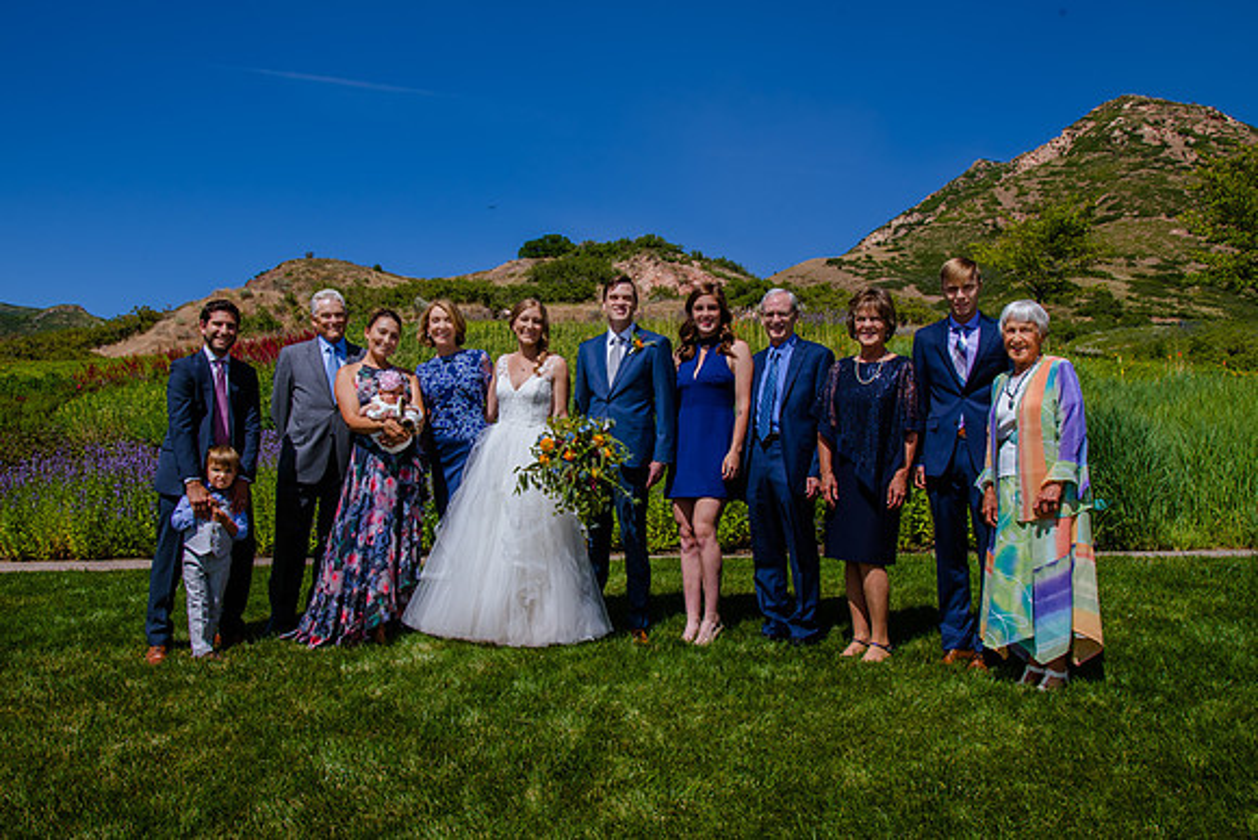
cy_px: 399
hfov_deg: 56.7
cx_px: 596
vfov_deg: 39.6
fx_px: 1164
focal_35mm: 33
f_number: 13
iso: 200
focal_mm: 30
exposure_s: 1/250
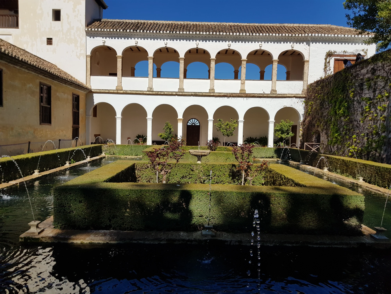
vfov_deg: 53.1
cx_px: 196
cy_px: 147
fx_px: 294
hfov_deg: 67.3
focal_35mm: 26
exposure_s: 1/4176
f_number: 1.7
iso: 40
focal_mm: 4.2
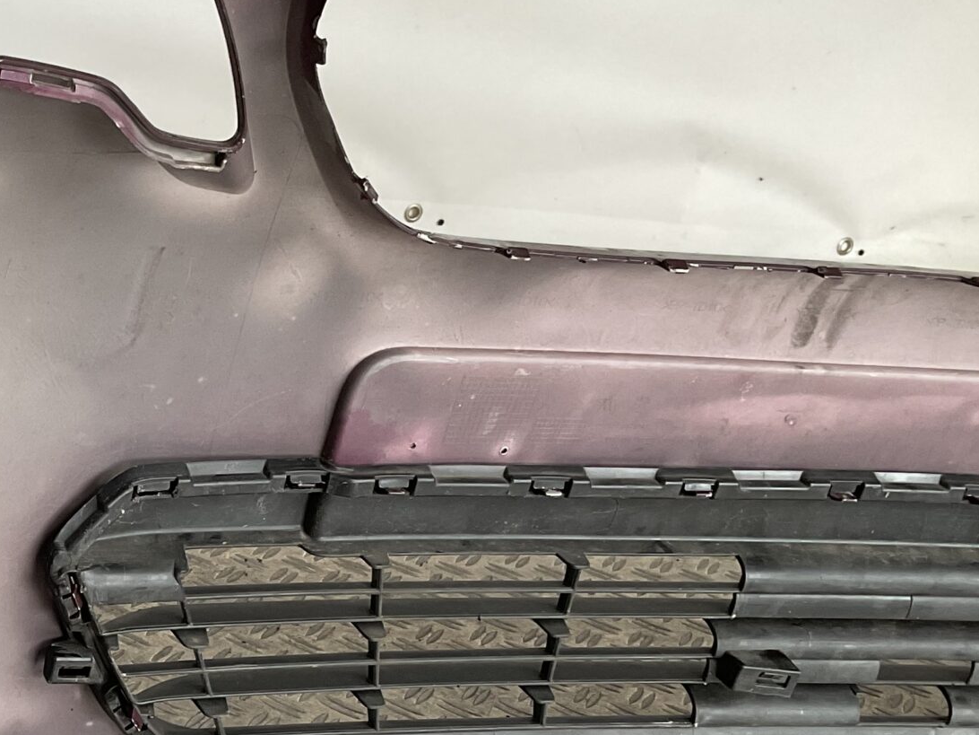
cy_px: 636
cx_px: 9
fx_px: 1923
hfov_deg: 27.0
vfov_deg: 21.2
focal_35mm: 68
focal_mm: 3
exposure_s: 1/120
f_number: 1.8
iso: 64
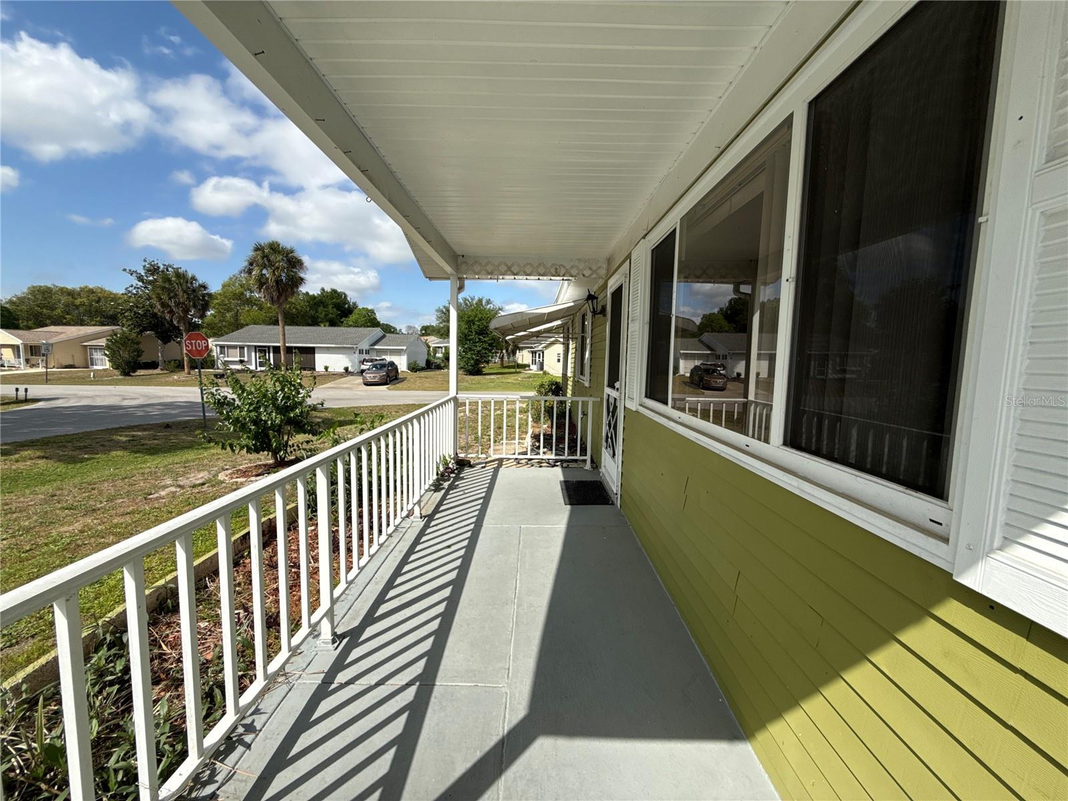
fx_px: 432
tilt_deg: -5.4
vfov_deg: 85.7
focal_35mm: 14
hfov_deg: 102.1
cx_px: 534
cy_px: 400
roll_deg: -1.4
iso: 50
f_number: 2.2
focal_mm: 2.22
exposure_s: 1/2841
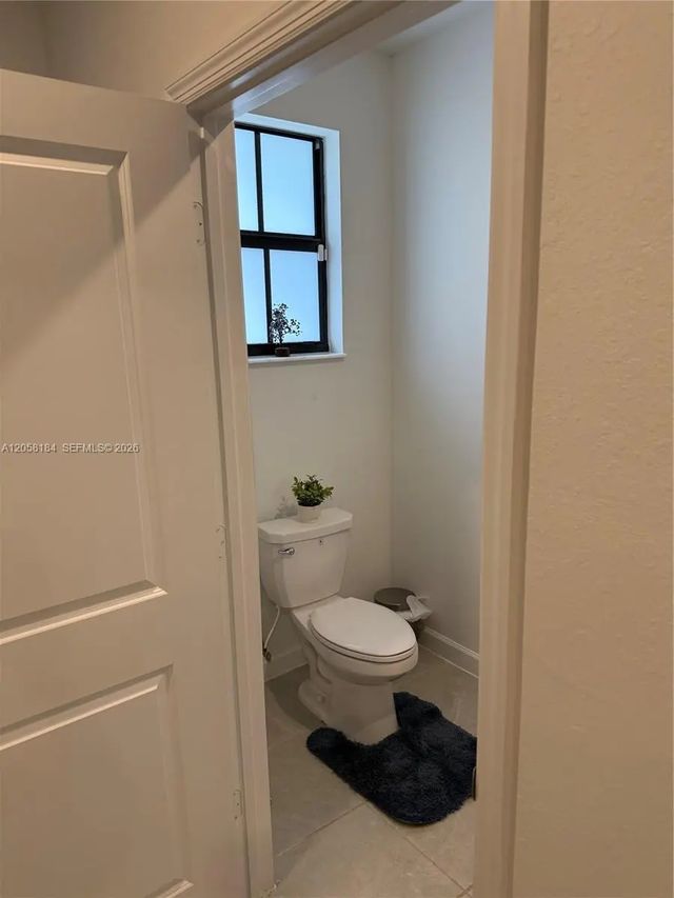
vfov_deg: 71.6
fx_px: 623
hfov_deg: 56.8
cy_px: 449
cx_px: 337
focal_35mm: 24
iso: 200
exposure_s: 1/120
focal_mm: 6.76
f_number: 1.78
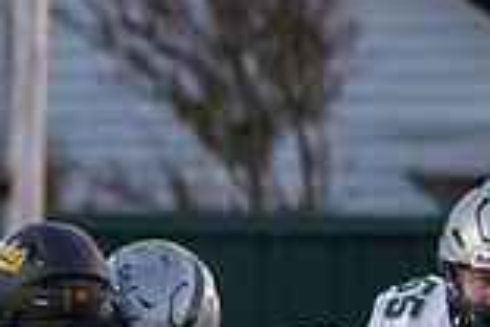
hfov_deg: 1.4
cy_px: 492
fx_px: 20279
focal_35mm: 1490
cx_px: -374
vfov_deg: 0.9
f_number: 5.6
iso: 4000
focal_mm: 400
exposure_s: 1/1000
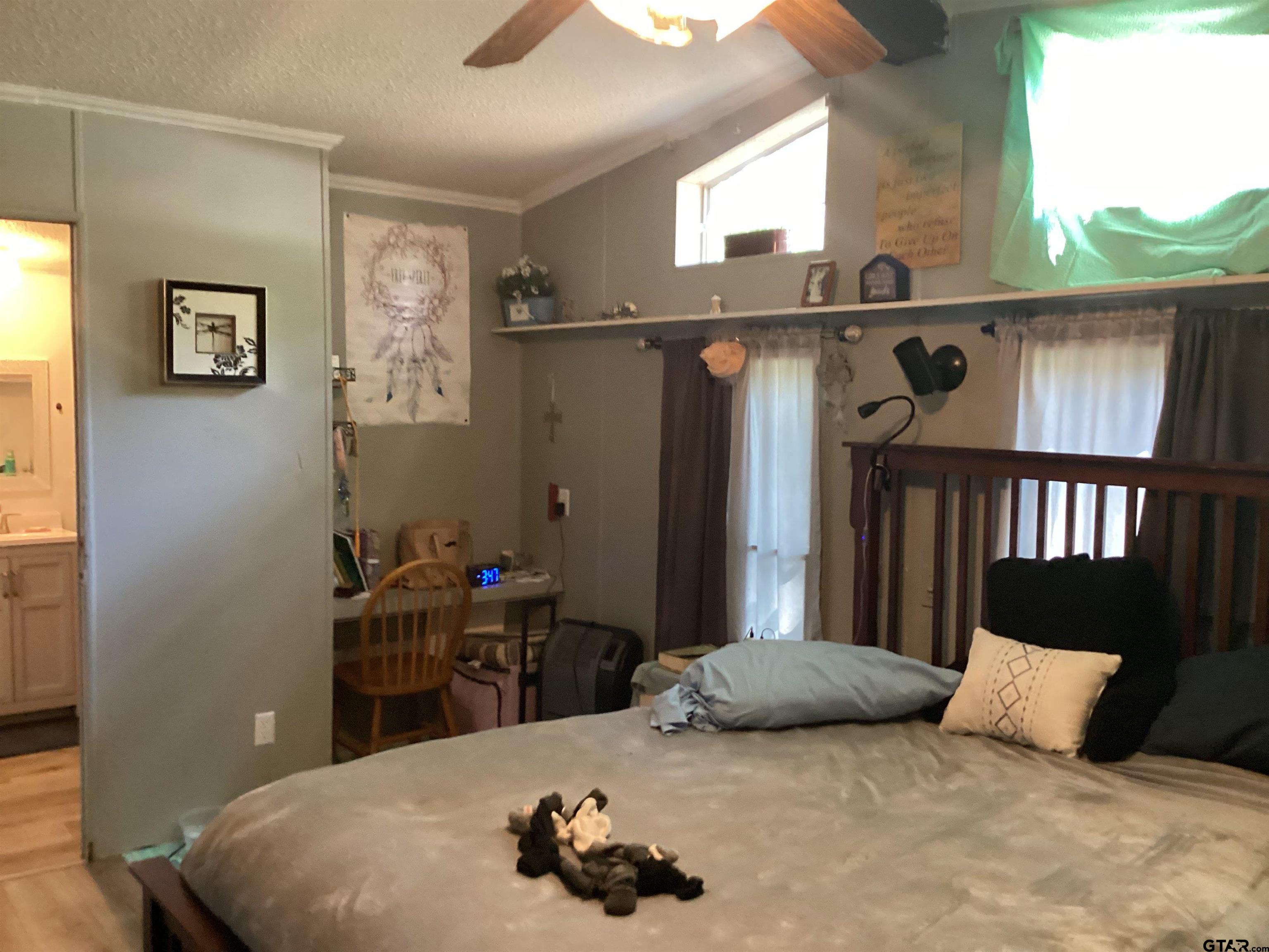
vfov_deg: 45.4
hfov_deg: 58.4
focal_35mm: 31
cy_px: 476
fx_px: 1136
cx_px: 634
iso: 400
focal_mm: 3.3
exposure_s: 1/40
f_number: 2.4
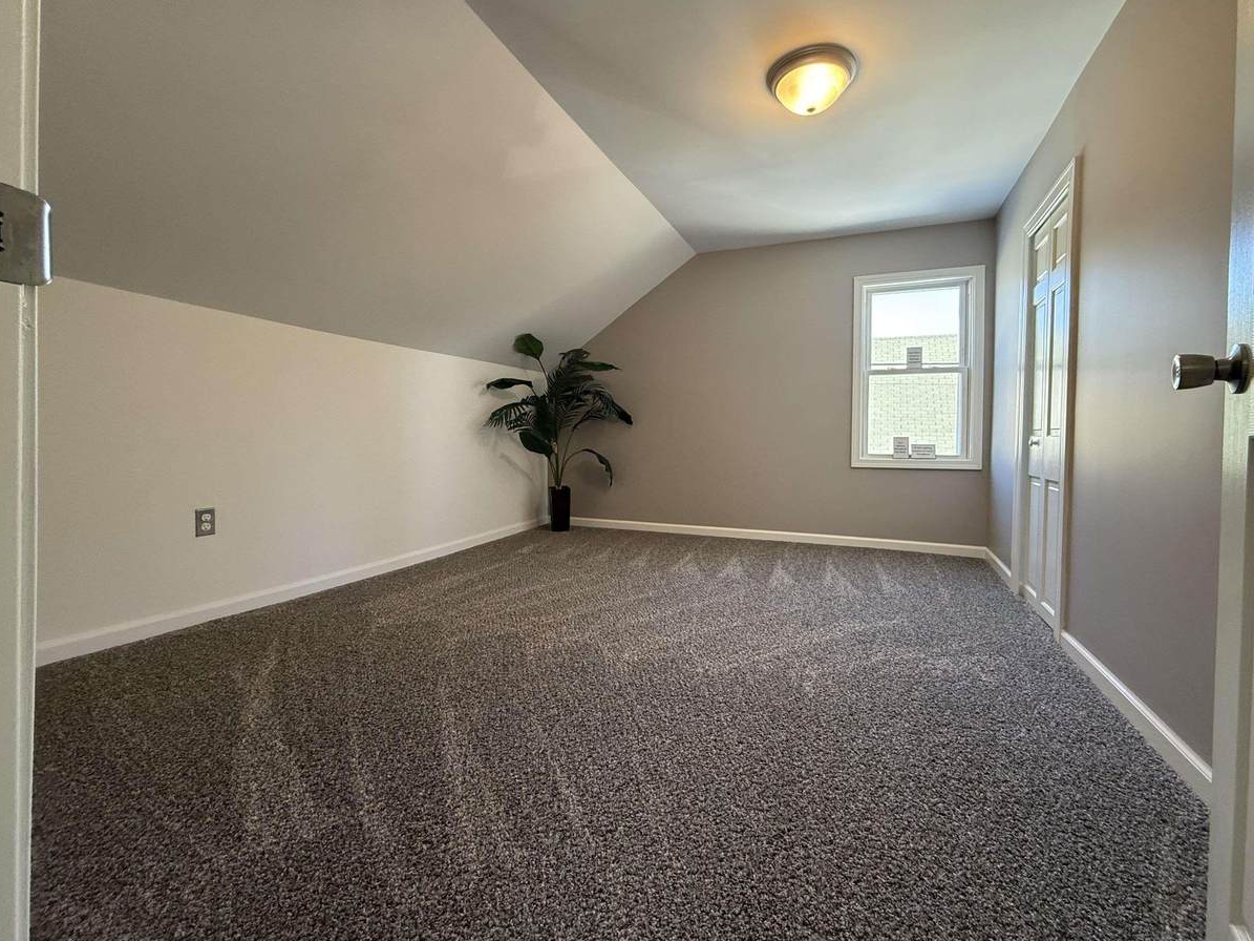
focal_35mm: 15
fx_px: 543
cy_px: 445
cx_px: 666
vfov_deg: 81.7
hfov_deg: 98.1
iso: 400
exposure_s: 1/120
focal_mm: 2.22
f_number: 2.2
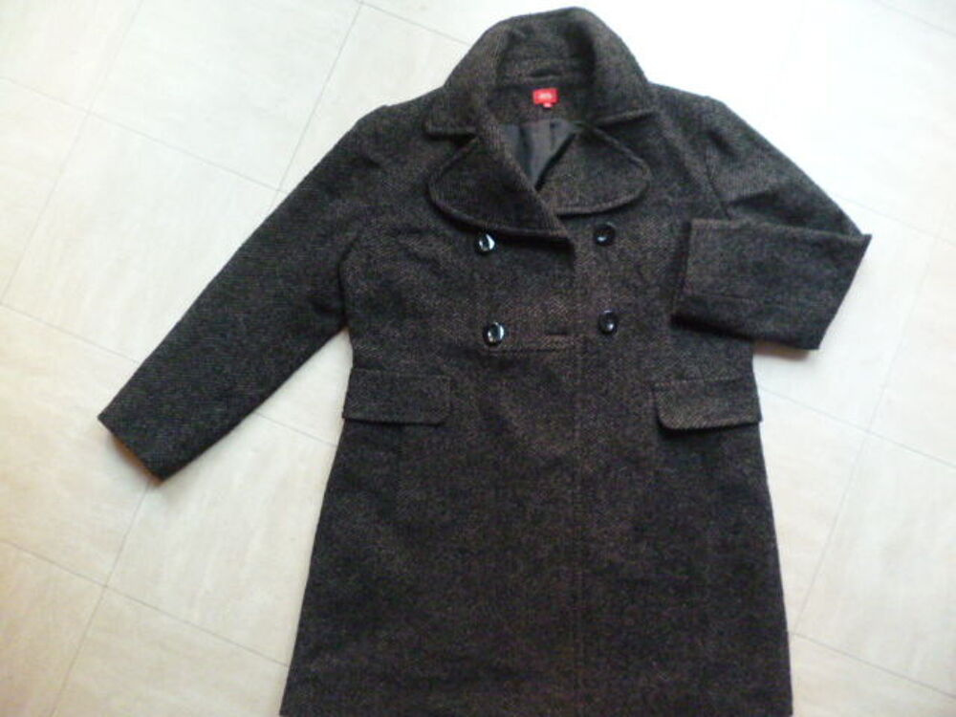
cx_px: 478
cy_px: 358
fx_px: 663
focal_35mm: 24
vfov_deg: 56.8
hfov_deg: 71.6
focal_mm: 4.3
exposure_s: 1/30
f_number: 2.5
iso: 800
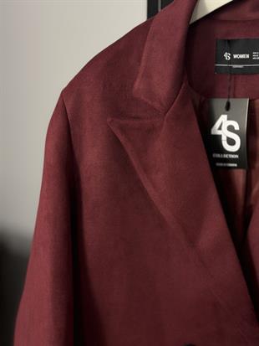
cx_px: 130
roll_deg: -1.6
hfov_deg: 30.3
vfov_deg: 39.6
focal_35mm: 48
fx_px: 479
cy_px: 173
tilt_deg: -8.9
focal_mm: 6.86
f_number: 1.78
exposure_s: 1/100
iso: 160
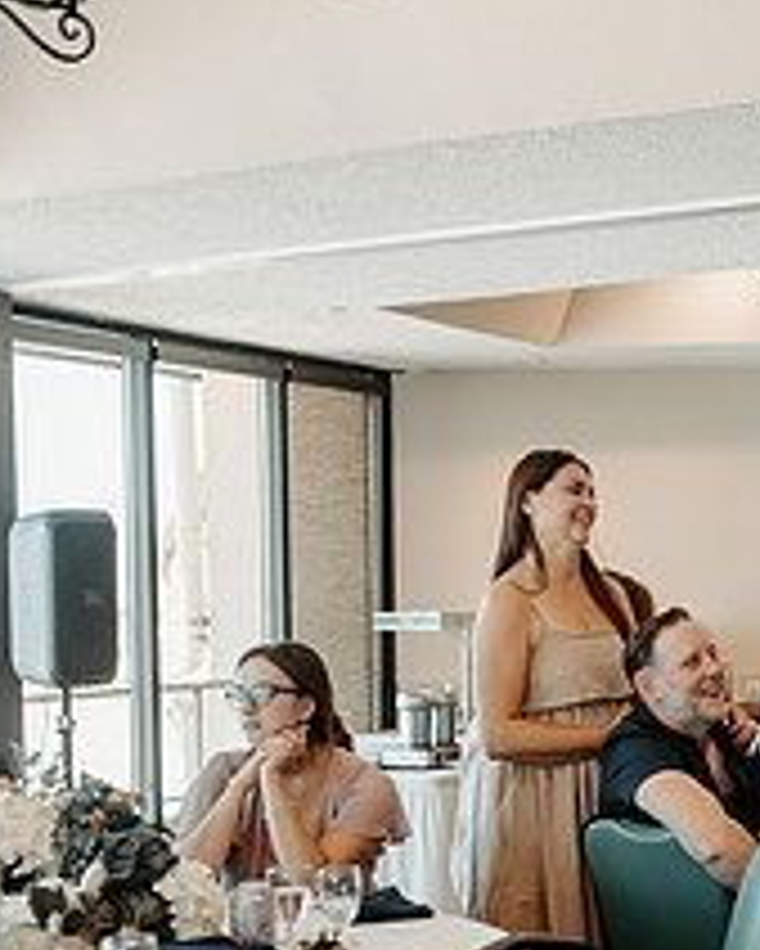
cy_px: 635
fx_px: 1967
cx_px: 621
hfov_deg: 21.6
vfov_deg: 27.0
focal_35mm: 70
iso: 320
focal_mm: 35
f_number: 2.2
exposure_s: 1/400
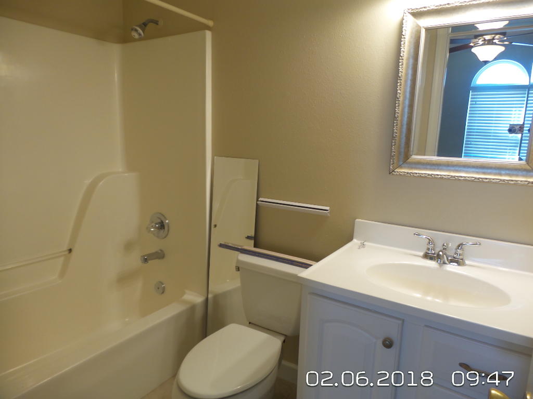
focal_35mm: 23
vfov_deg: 58.9
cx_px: 266
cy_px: 200
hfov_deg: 73.9
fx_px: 354
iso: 100
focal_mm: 4.1
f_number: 2.8
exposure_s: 1/30
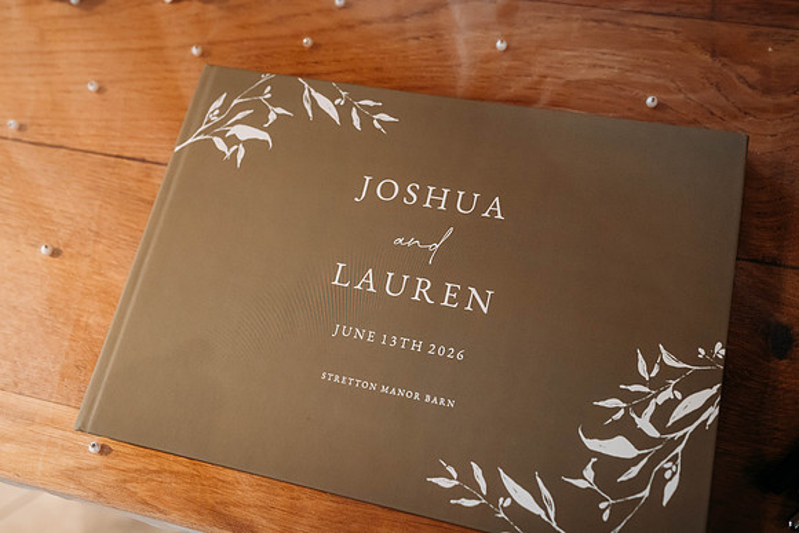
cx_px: 400
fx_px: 777
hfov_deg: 54.4
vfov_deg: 37.9
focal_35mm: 35
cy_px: 266
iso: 8000
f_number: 4
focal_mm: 35
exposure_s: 1/250
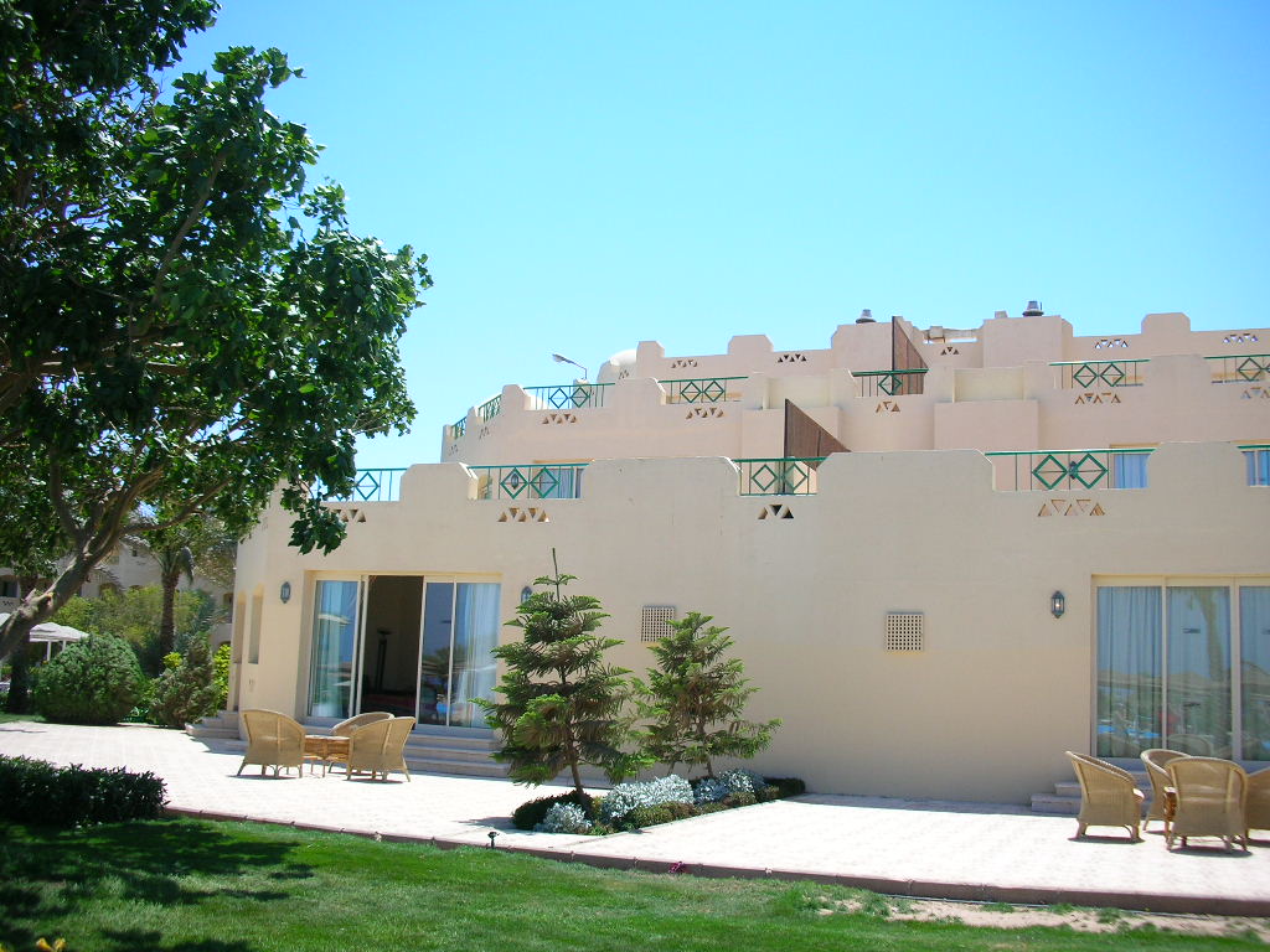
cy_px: 476
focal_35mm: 35
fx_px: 1284
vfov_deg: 40.7
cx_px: 635
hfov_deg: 52.6
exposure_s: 1/77.8
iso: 50
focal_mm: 5.8
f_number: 8.5
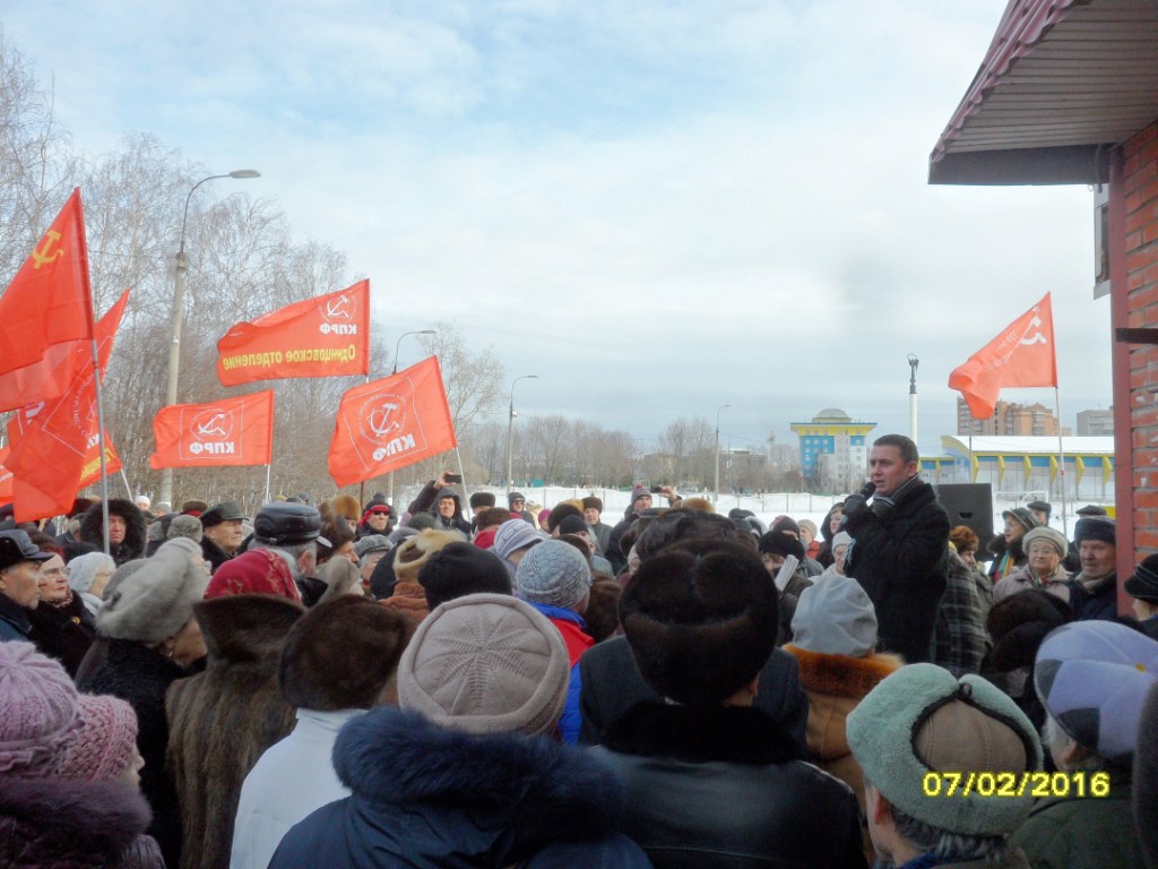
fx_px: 903
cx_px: 579
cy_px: 434
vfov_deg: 51.4
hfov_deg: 65.3
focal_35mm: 27
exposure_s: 1/250
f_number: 3.5
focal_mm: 4.9
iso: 80
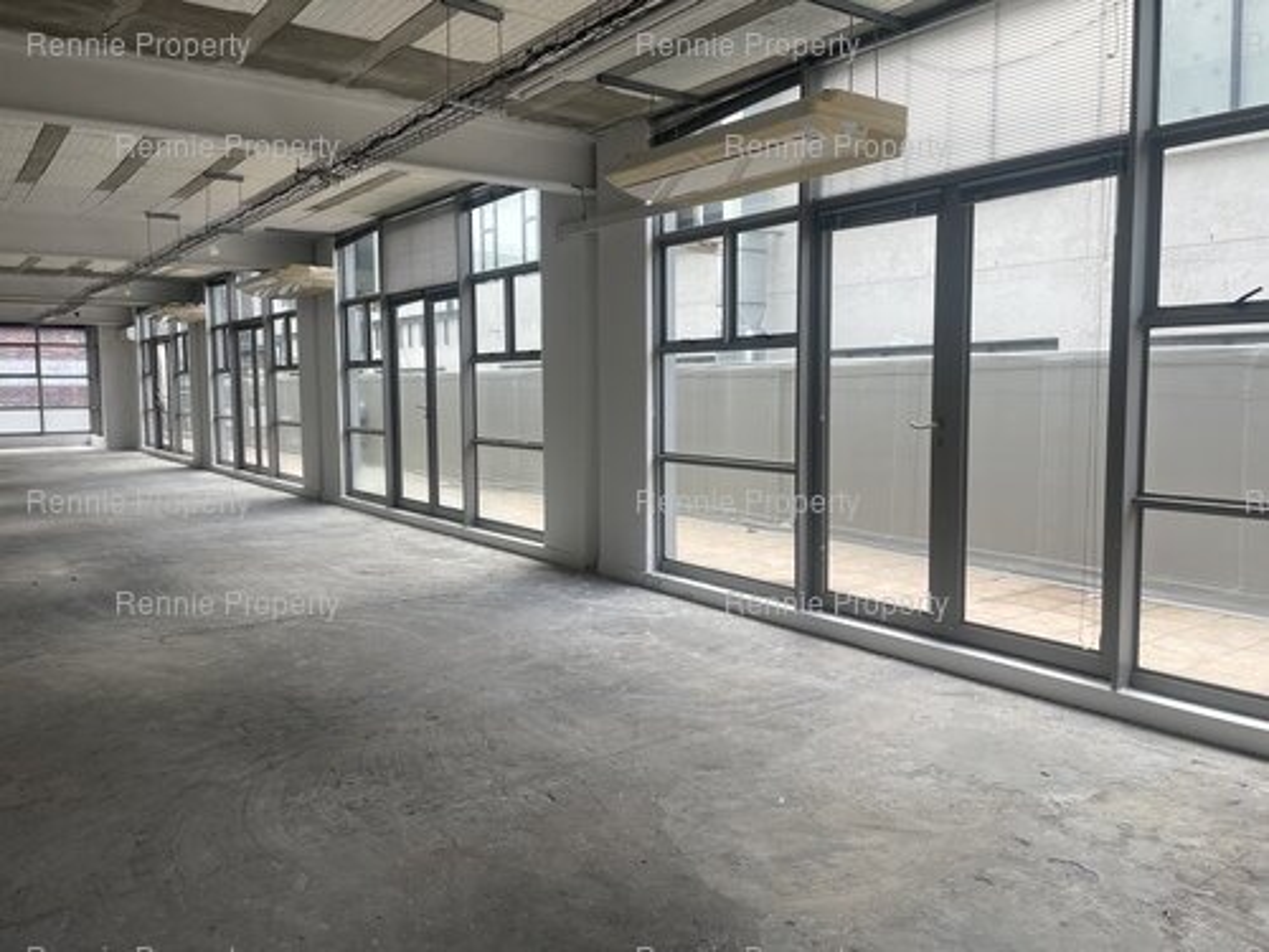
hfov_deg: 67.3
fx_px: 953
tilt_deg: -4.3
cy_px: 476
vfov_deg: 53.1
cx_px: 634
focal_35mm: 26
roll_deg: +0.7
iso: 32
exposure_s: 1/217
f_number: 1.6
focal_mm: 4.2
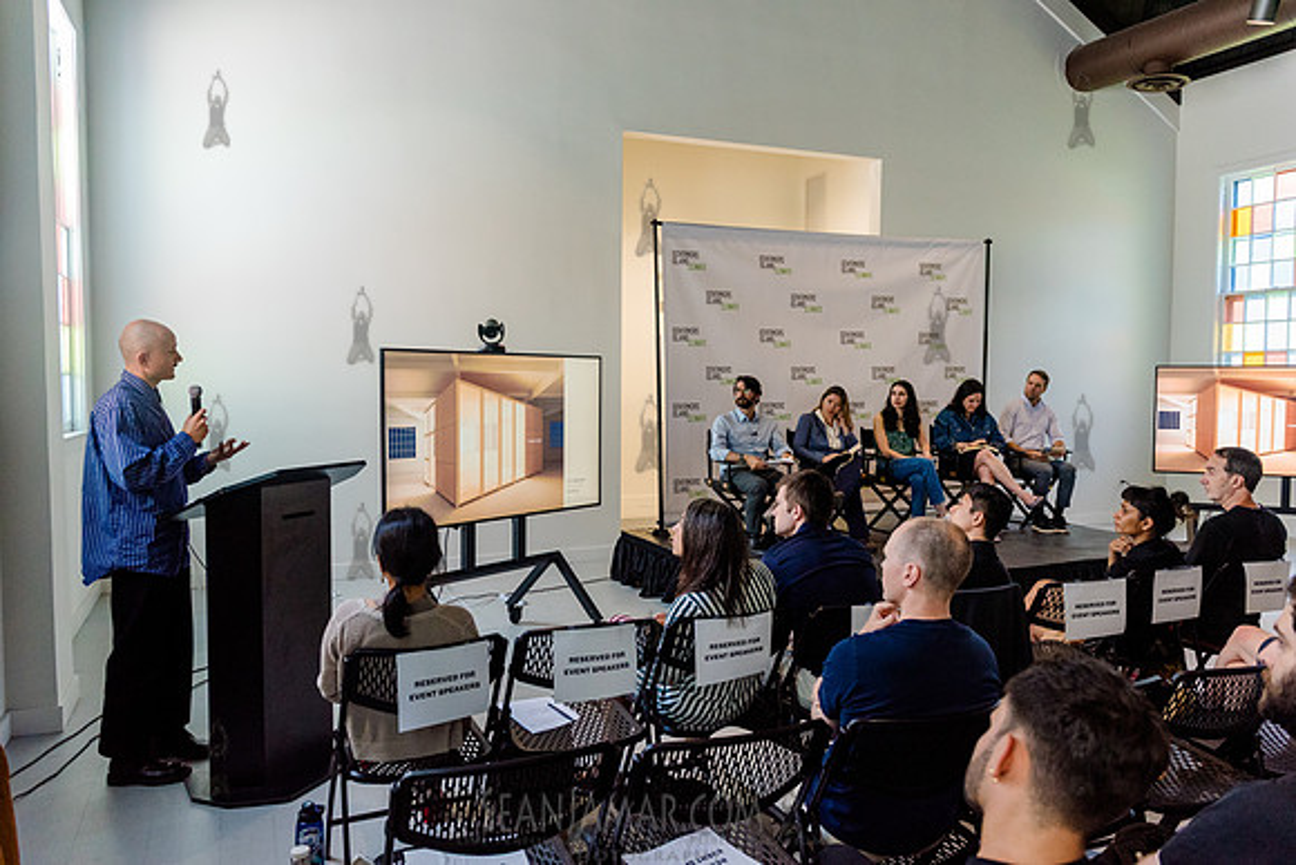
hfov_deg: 67.2
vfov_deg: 47.8
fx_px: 976
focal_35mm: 27
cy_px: 432
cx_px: 648
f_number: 4
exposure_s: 1/400
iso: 4000
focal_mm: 27
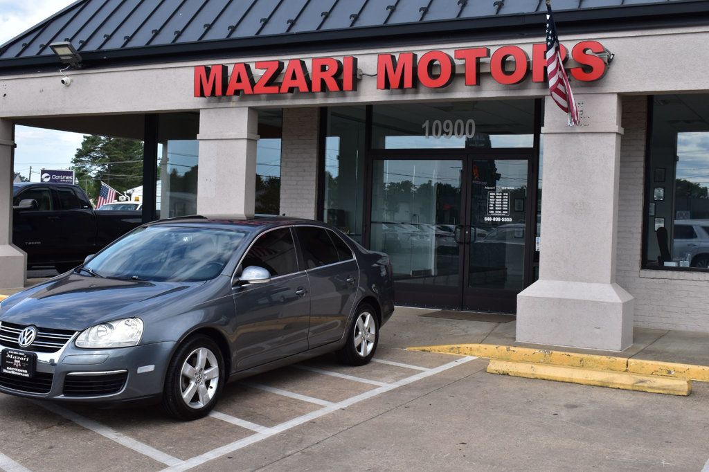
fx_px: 886
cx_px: 354
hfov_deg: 43.6
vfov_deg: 29.8
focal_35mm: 45
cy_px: 236
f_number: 11
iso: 400
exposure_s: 1/400
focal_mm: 30
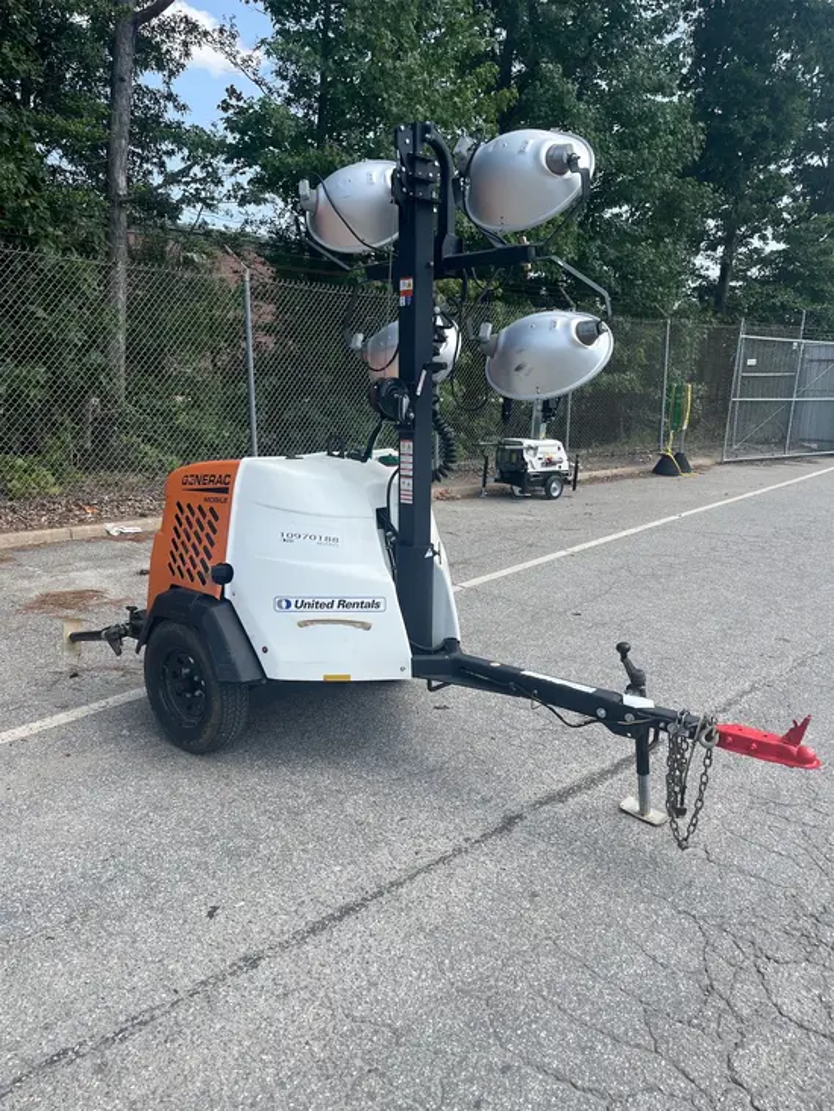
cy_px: 556
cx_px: 417
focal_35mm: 26
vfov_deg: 67.3
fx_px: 835
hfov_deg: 53.1
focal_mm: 5.1
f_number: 1.6
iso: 50
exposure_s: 1/1721
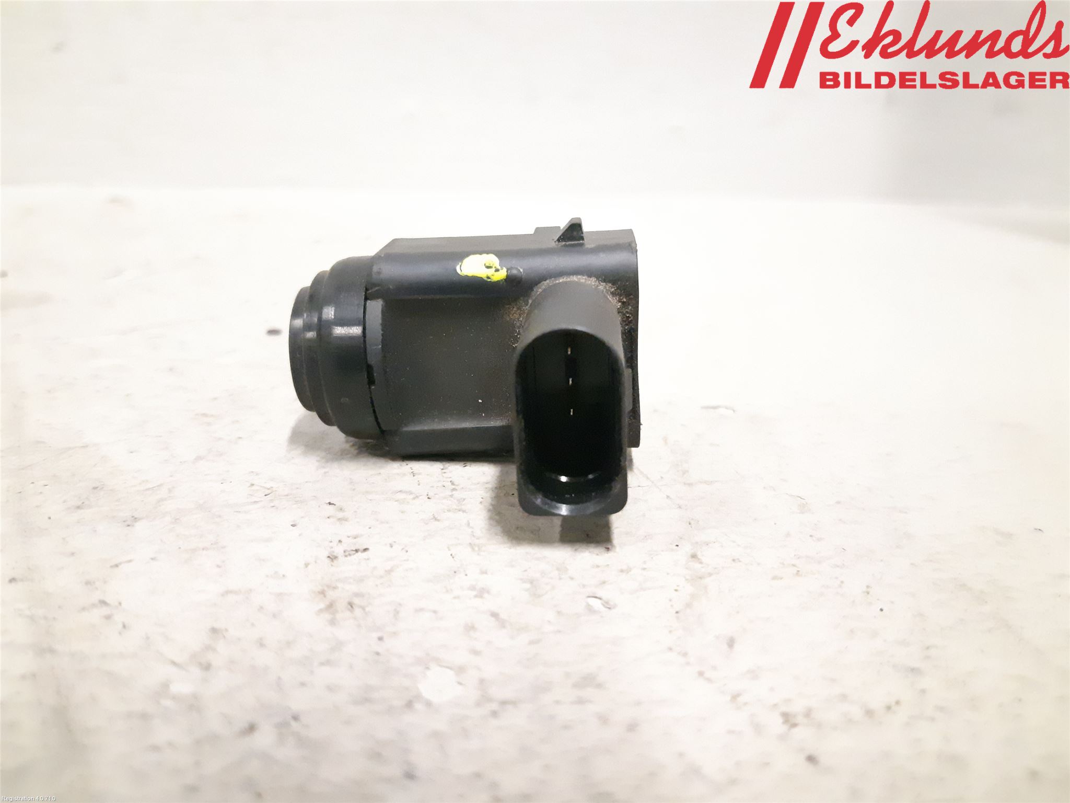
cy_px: 402
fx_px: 804
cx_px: 535
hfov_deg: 67.3
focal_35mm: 26
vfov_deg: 53.1
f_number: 1.7
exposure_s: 1/100
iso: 800
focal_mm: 3.93
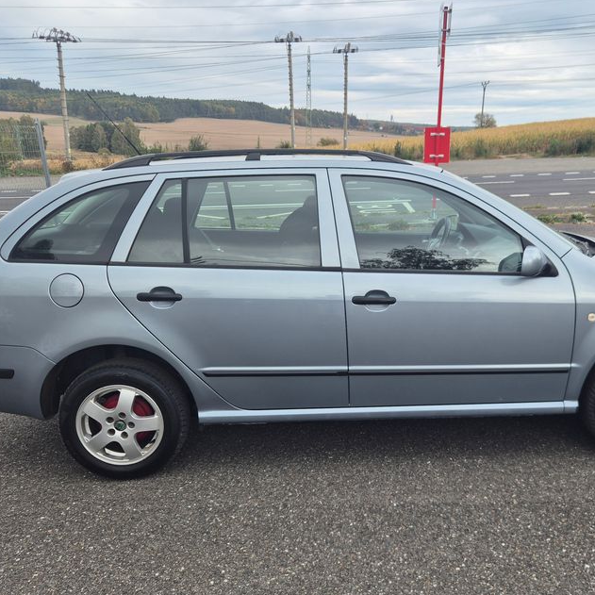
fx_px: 642
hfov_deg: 49.5
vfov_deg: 49.7
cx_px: 355
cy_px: 328
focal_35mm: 33
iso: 25
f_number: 1.8
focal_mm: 5.4
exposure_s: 1/590
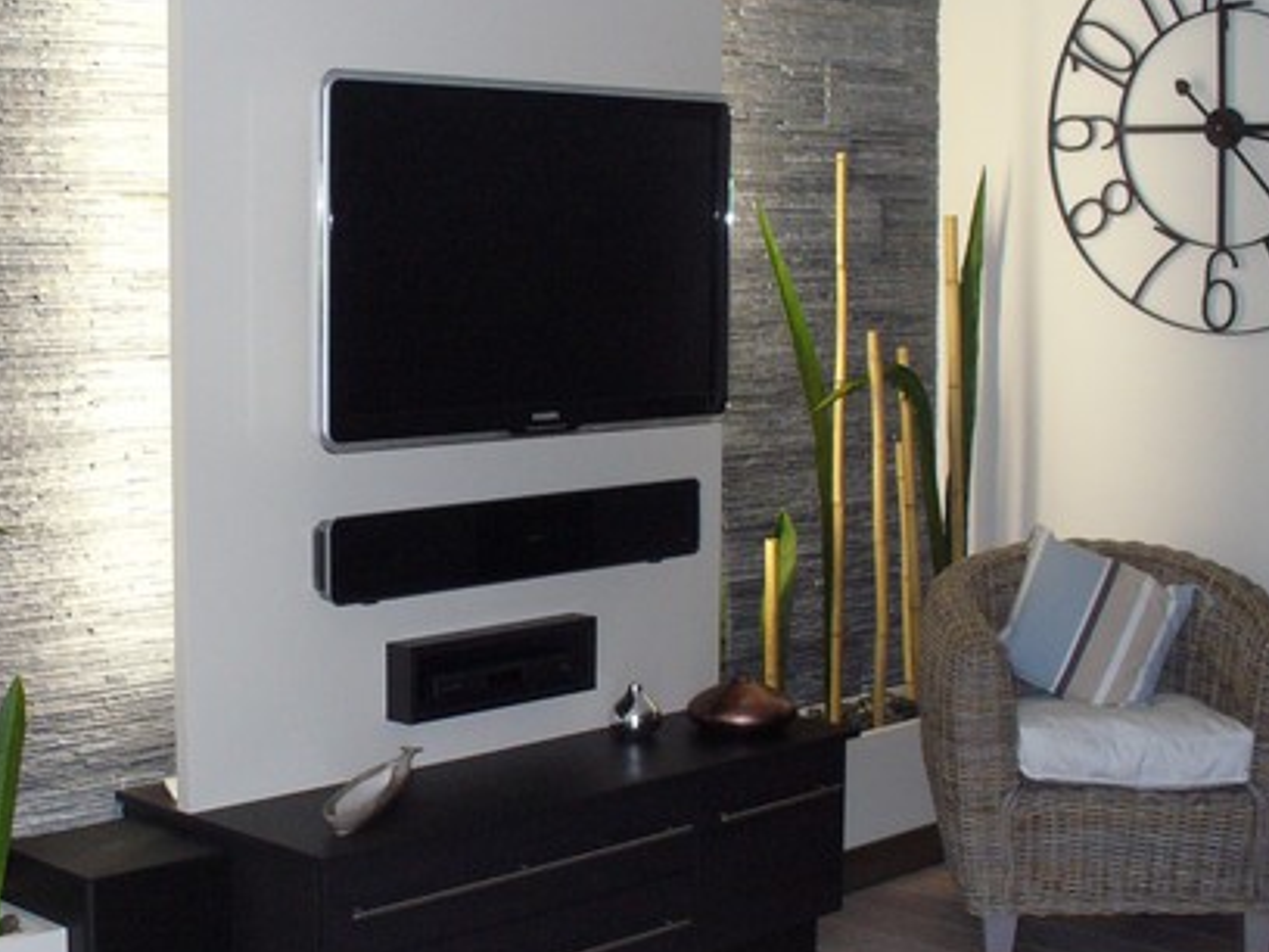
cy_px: 426
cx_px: 389
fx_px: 2163
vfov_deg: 24.8
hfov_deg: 32.3
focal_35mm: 59
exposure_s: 1/60
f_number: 2.8
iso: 300
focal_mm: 6.1
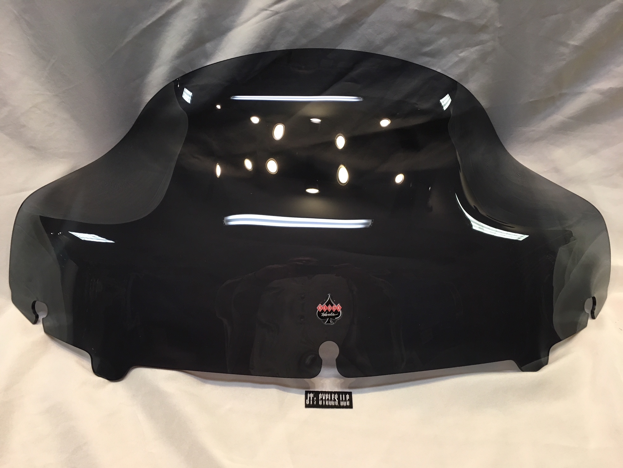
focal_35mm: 29
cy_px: 234
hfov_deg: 61.7
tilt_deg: -36.8
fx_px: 522
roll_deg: -2.1
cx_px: 312
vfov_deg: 48.2
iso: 100
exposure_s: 1/30
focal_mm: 4.15
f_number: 2.2
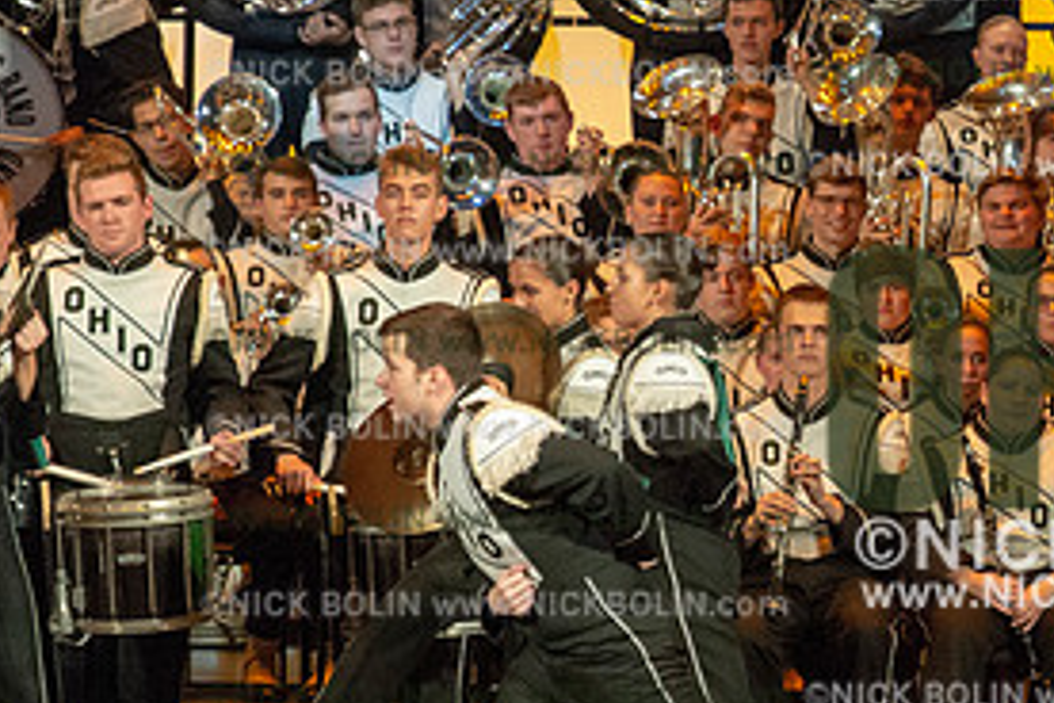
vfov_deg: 3.1
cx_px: 1096
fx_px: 12910
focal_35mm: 441
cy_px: 428
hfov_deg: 4.7
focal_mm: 210
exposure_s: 1/320
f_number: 5.6
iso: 8000
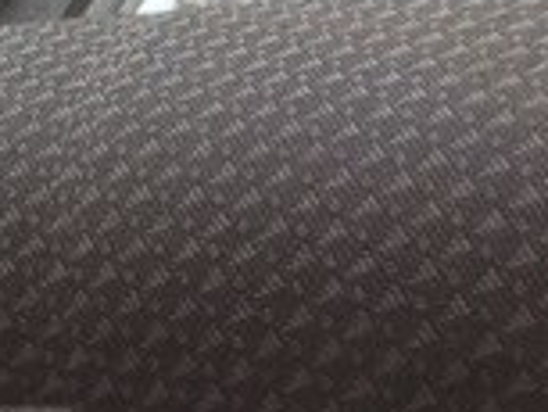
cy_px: 460
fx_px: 1980
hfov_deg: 14.6
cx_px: -294
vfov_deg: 11.7
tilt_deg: -32.0
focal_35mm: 125
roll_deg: +18.7
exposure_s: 1/33
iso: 125
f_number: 2.2
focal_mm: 4.15
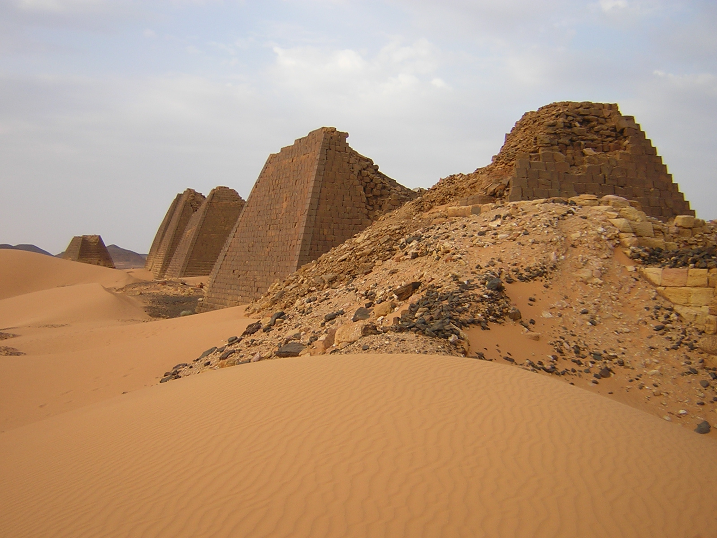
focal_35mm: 36
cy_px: 269
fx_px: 746
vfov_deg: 39.7
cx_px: 358
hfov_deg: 51.4
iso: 100
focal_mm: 4.7
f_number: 2.6
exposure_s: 1/360
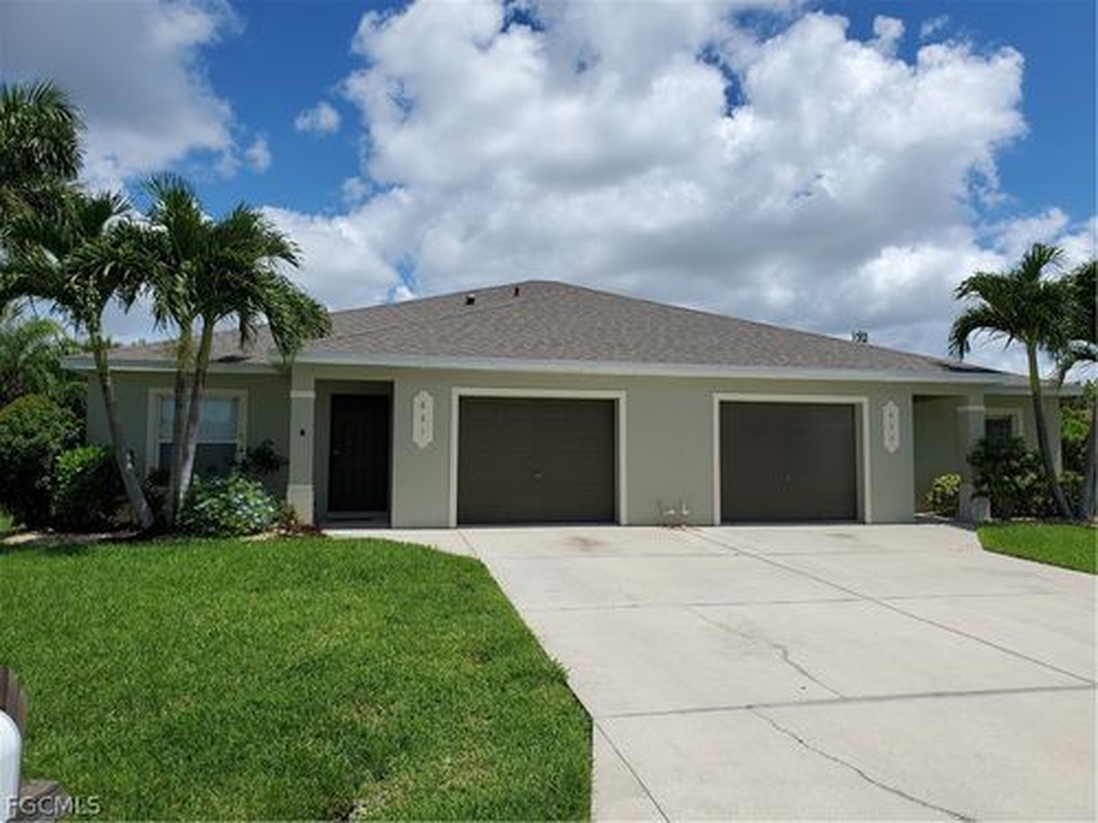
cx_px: 549
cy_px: 412
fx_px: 825
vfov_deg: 53.1
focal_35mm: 26
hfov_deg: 67.3
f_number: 2.4
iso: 50
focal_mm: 4.3
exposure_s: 1/3059
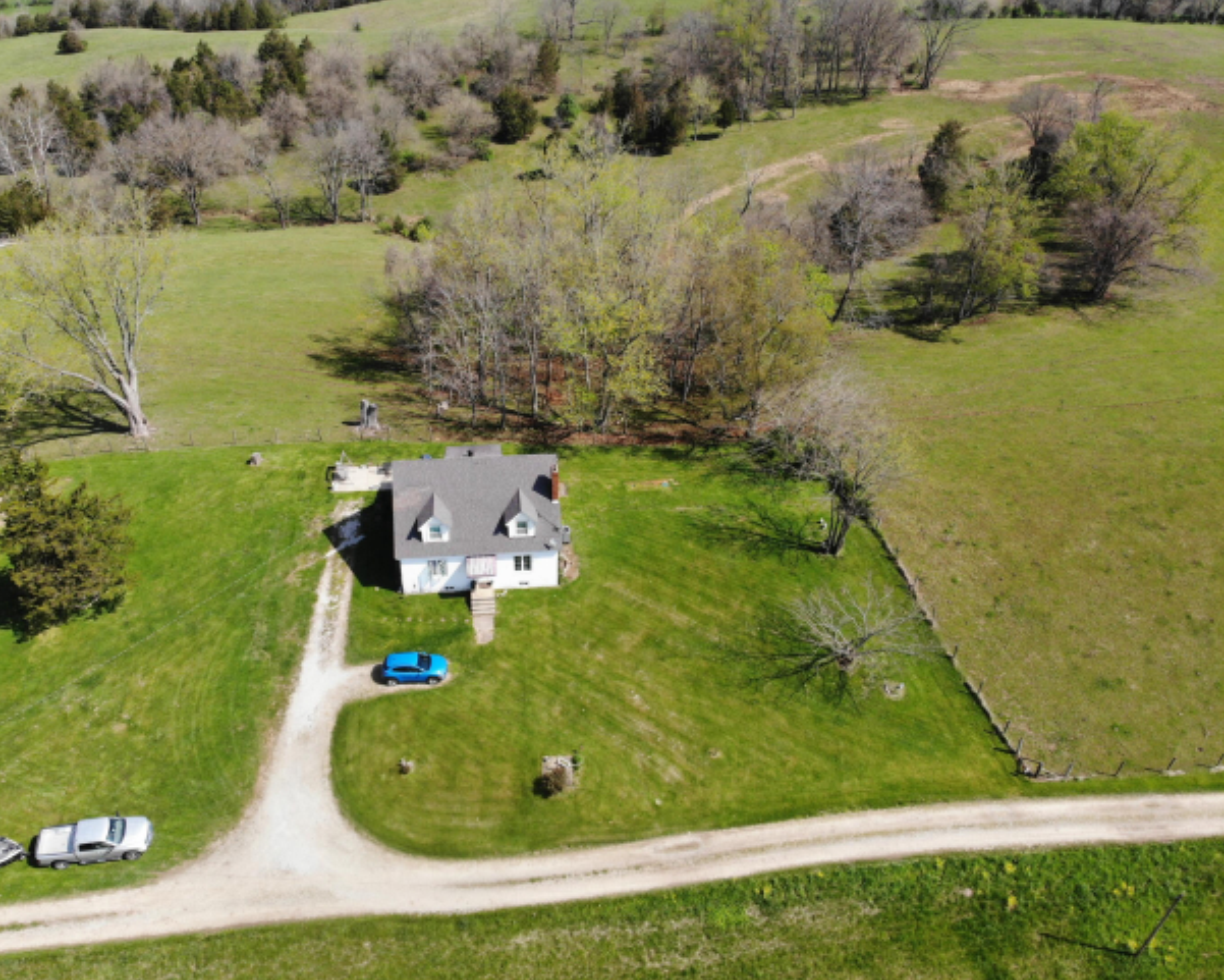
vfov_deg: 54.9
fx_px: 942
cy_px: 487
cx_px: 547
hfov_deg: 65.8
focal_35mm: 26
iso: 100
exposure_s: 1/609
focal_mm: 4.5
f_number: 2.8
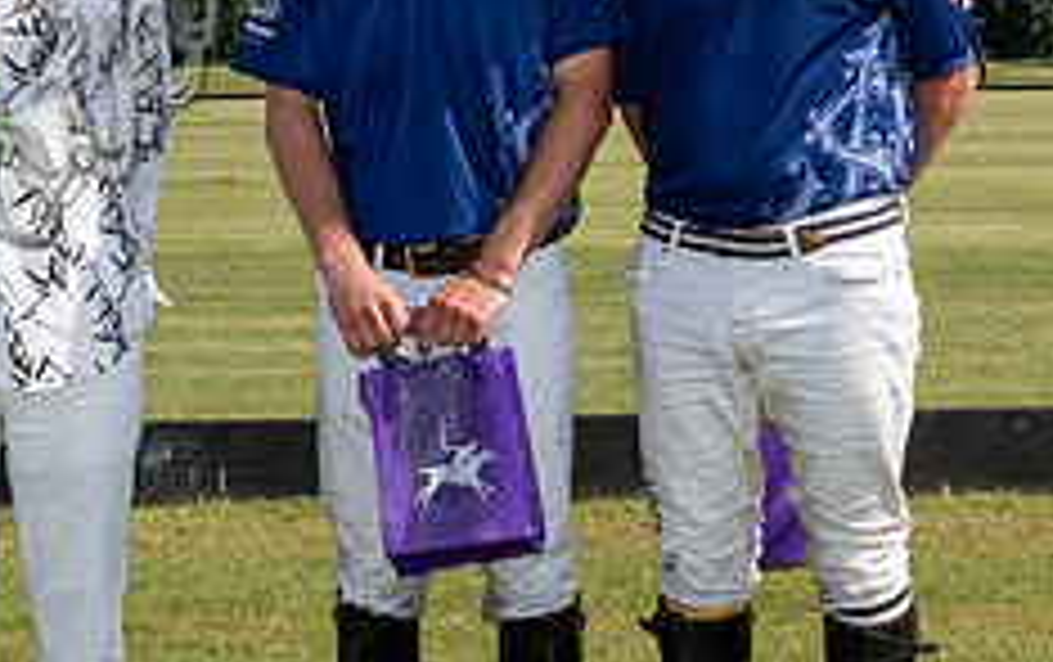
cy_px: 292
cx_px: -105
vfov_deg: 9.2
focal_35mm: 143
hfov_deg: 14.3
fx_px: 4110
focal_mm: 48
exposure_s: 1/250
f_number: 20
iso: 640
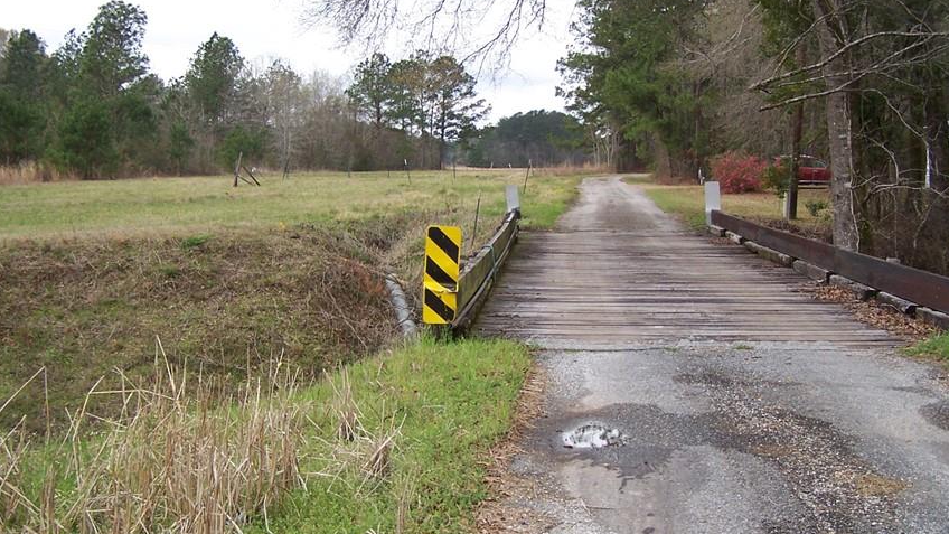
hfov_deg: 41.3
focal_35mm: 50
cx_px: 458
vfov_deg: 23.9
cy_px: 292
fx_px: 1258
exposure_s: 1/350
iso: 80
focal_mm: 6.3
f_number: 2.8
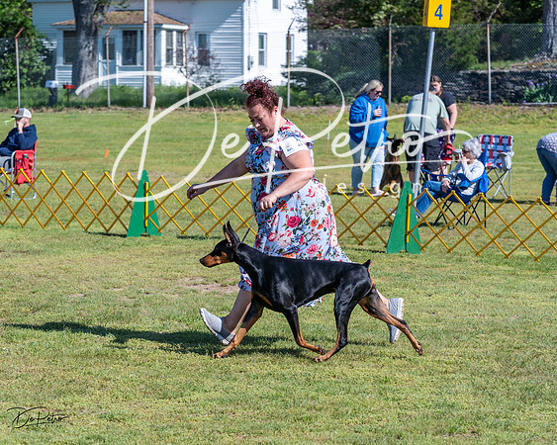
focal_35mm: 125
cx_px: 278
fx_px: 2060
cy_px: 222
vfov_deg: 12.3
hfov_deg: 15.4
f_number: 6.3
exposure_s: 1/1250
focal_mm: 111
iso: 320
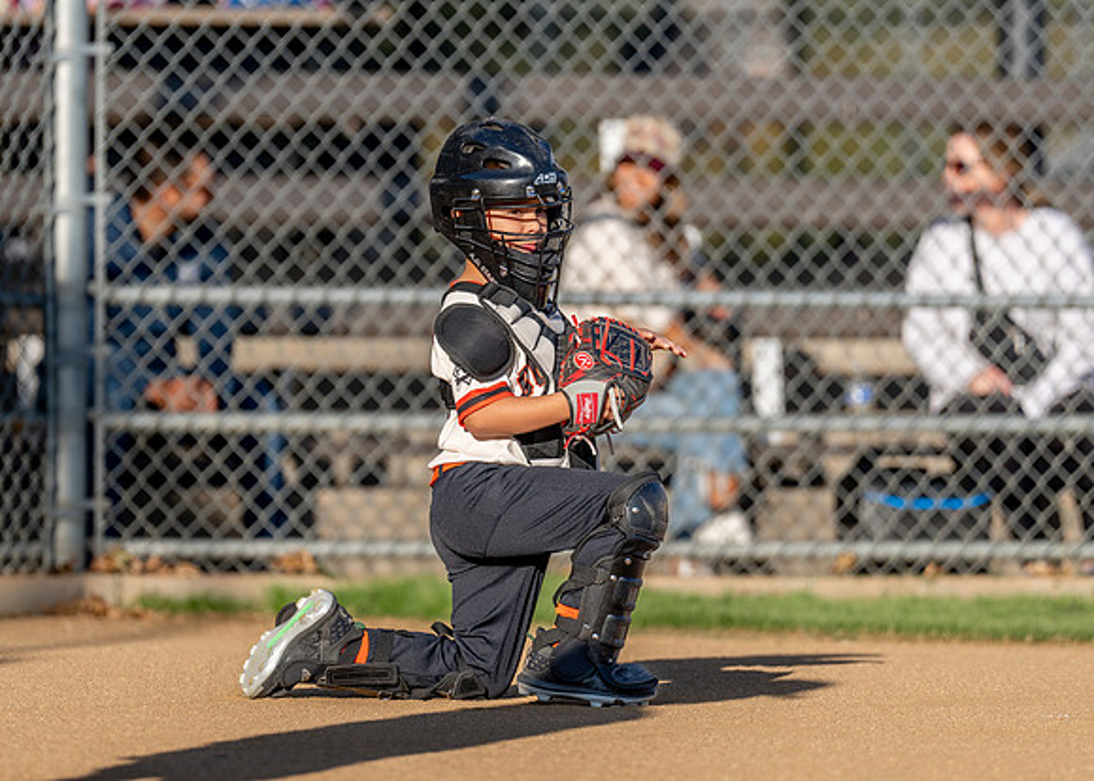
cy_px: 350
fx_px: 10197
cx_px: 526
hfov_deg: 6.1
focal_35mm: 328
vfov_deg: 4.4
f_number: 2.8
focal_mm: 200
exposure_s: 1/2000
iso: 100
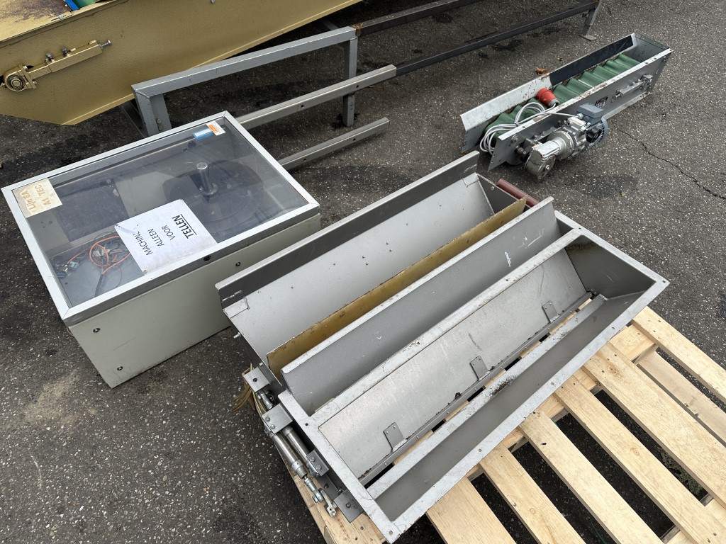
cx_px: 363
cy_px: 272
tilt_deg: -49.9
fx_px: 503
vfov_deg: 56.8
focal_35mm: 24
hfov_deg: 71.6
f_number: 1.78
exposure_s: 1/694
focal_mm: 6.86
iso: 80
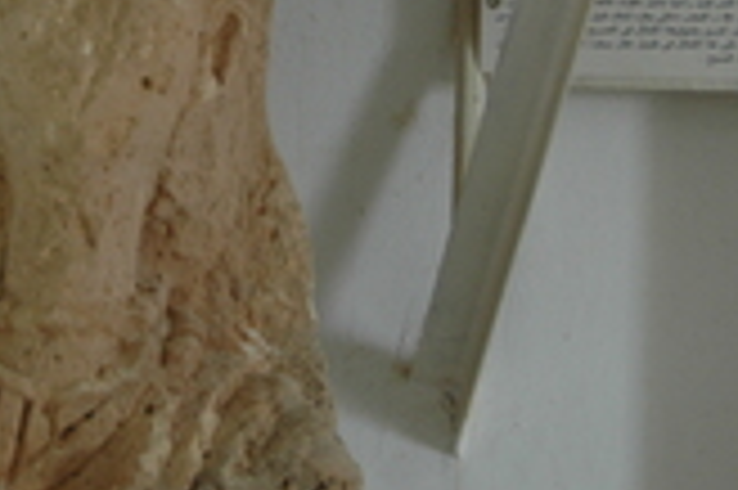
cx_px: 32
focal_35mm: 161
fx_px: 3297
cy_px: -22
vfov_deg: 8.5
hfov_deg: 12.6
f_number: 4.5
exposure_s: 1/15
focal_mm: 40
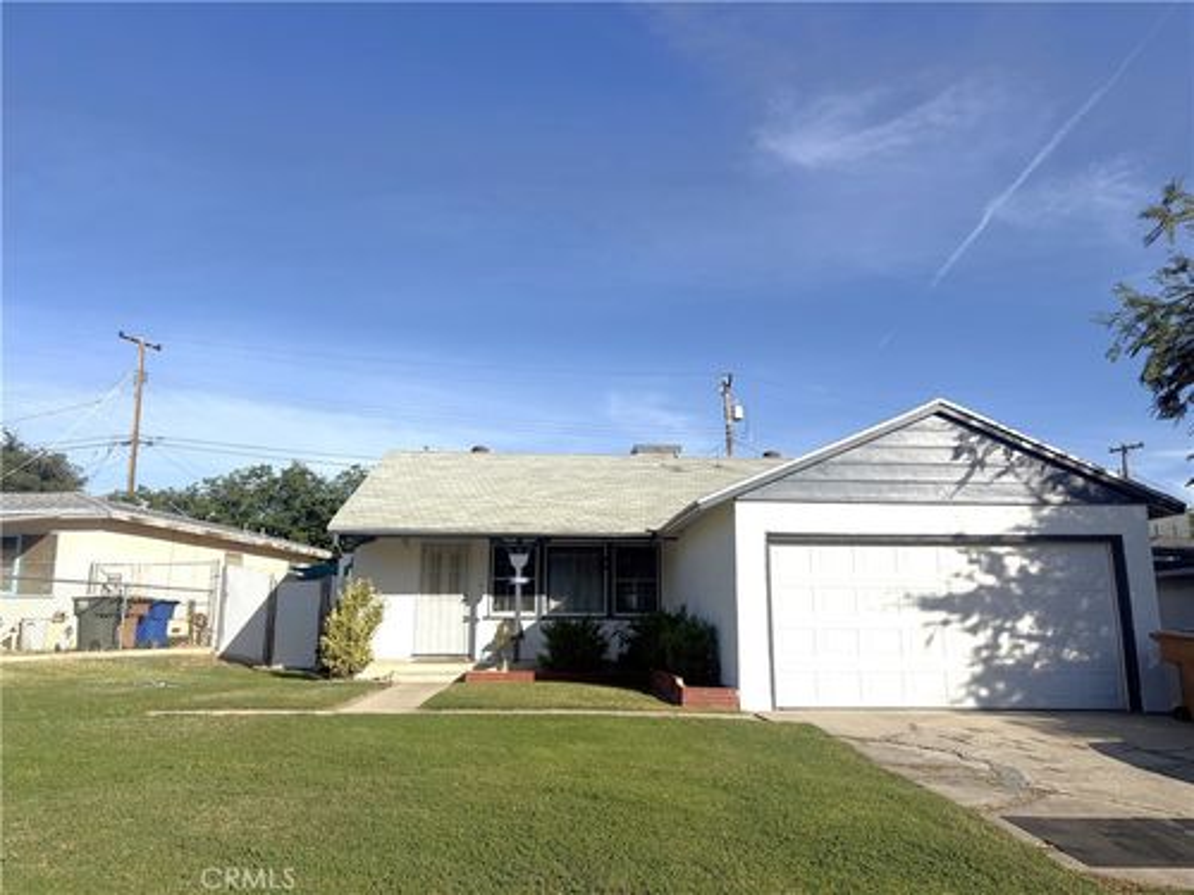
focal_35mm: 26
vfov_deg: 53.1
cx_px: 597
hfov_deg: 67.3
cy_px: 448
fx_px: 897
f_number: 1.6
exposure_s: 1/4950
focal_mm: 5.96
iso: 50
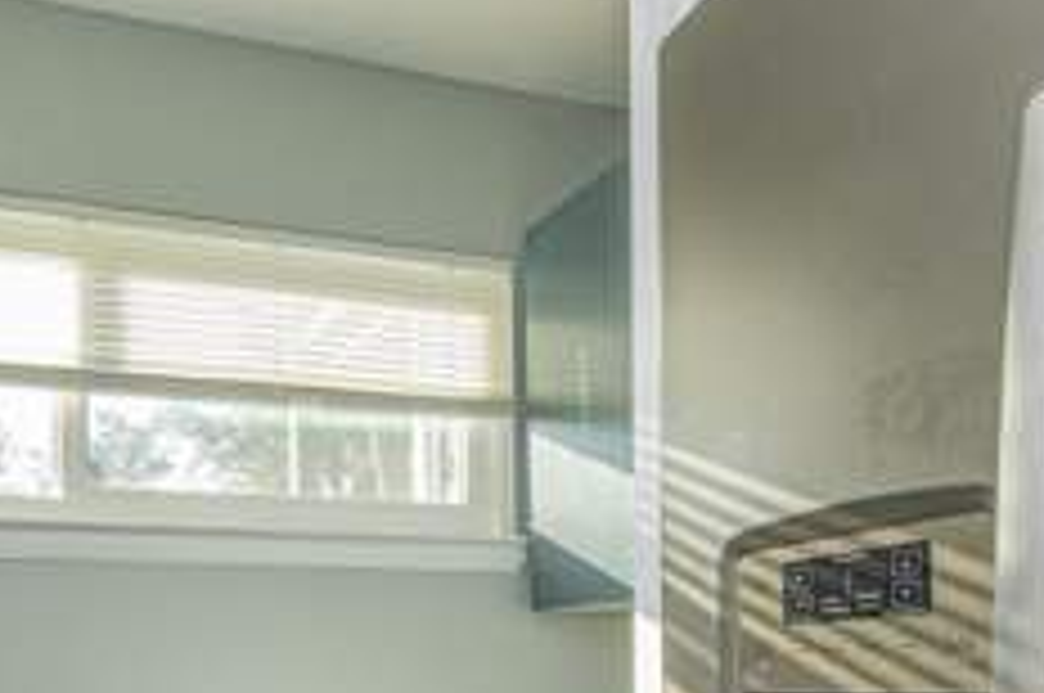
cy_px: 682
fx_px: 898
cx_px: 202
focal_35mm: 31
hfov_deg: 55.9
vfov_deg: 37.9
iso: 400
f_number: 16
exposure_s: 1/15
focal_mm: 10
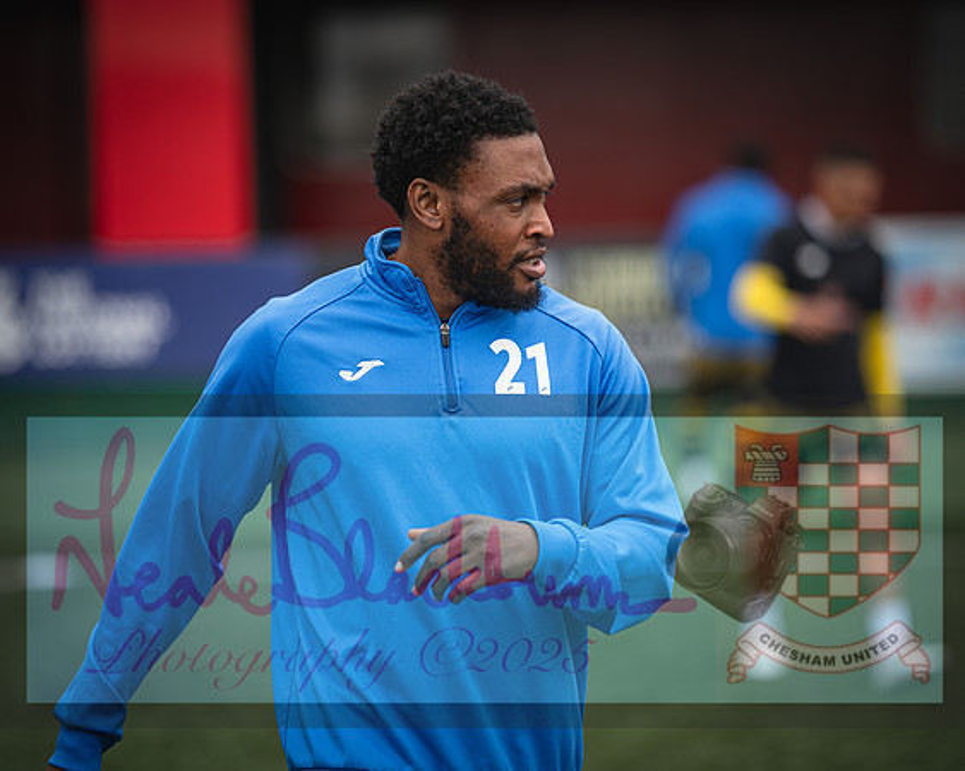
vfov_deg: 10.2
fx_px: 4341
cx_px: 493
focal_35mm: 152
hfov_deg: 12.7
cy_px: 386
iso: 100
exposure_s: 1/1900
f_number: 1.8
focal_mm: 135
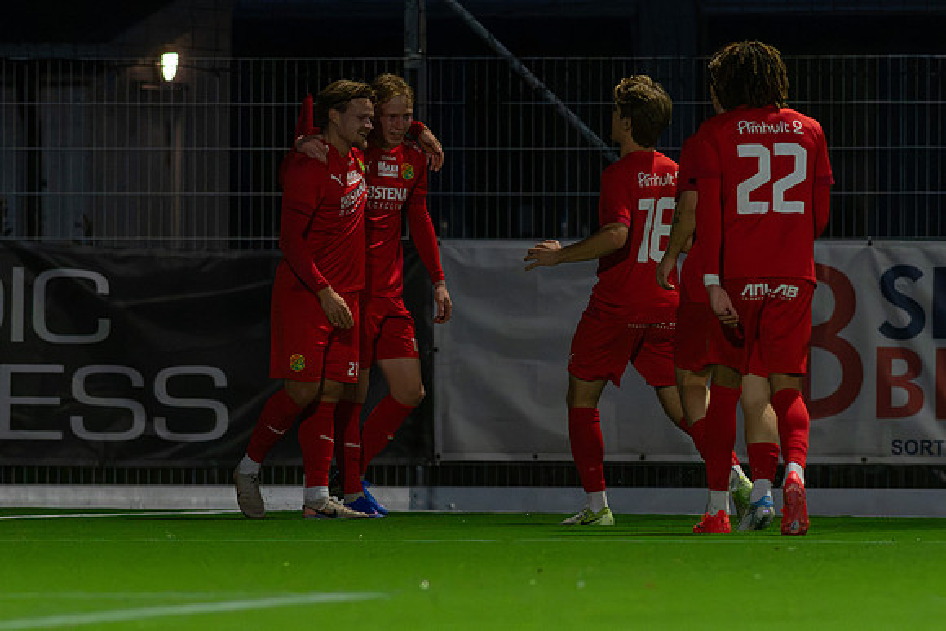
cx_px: 473
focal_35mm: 641
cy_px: 316
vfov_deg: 2.1
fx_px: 16834
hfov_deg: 3.2
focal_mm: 300
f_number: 3.5
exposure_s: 1/800
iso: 8000
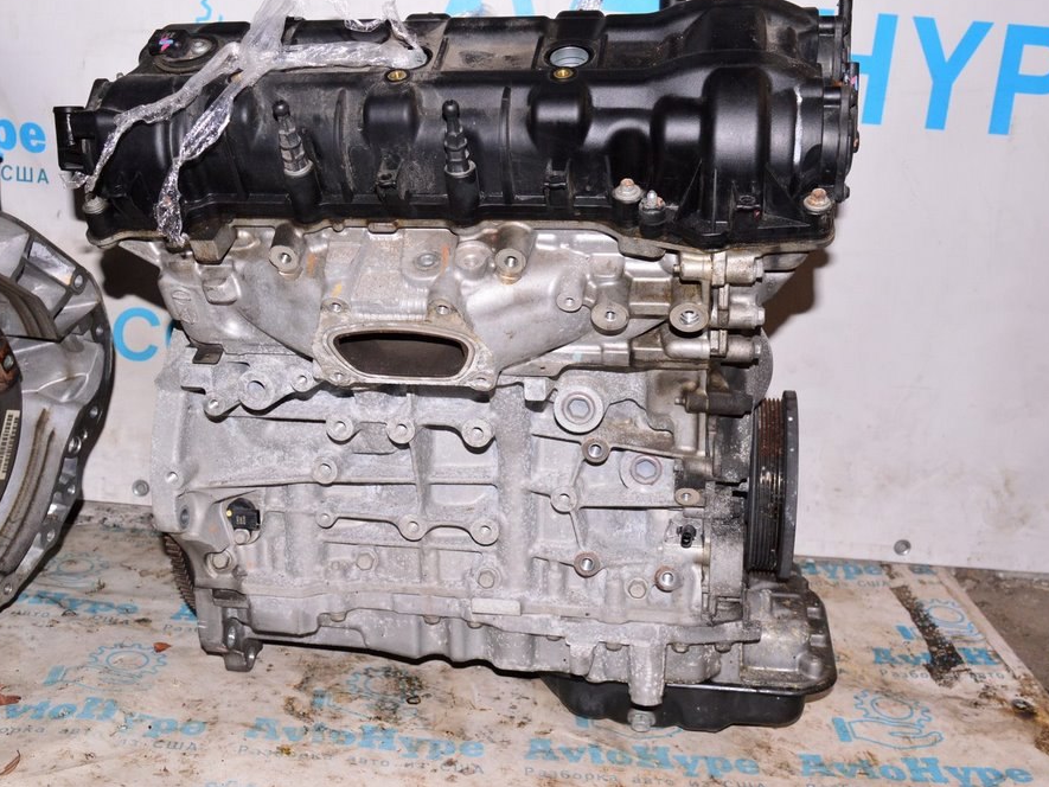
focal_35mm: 40
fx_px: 1212
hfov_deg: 46.7
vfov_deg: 36.0
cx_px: 474
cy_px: 386
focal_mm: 24
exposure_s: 1/160
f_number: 8
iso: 1600
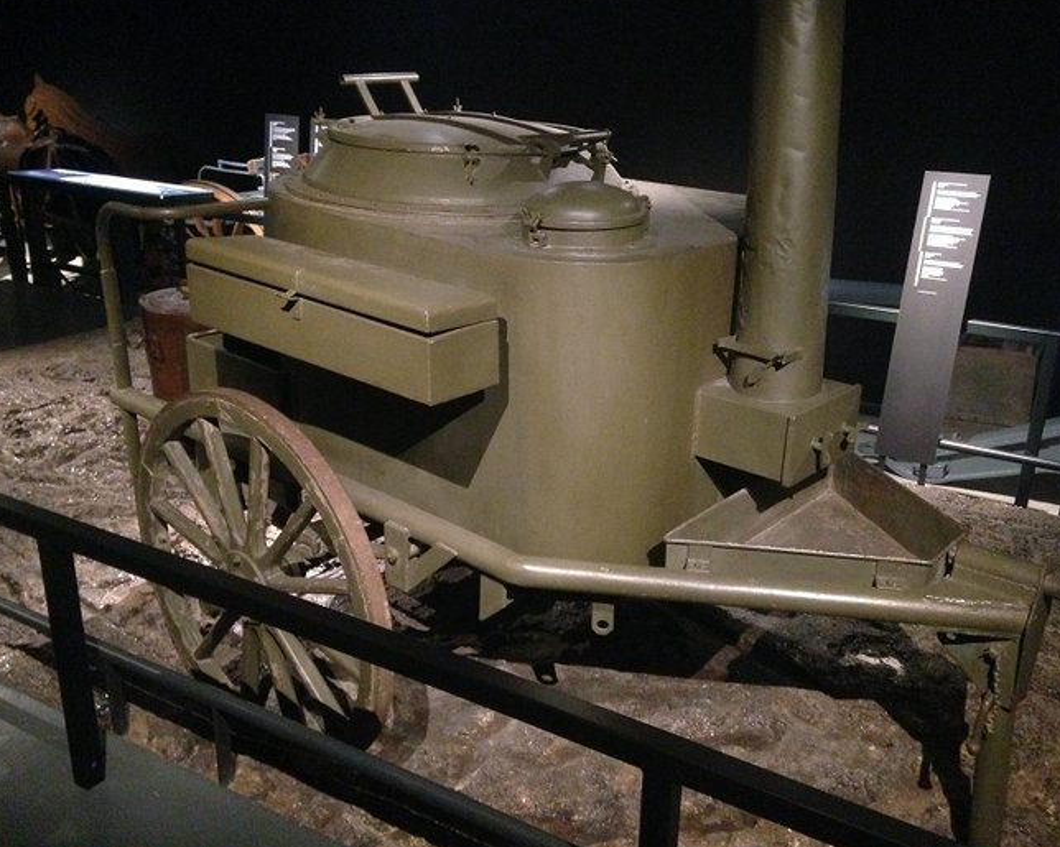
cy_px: 422
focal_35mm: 35
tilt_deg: -20.0
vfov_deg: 42.2
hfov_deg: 51.5
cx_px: 565
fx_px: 1098
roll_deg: -0.6
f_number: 2.4
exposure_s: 1/15
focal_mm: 4.12
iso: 800
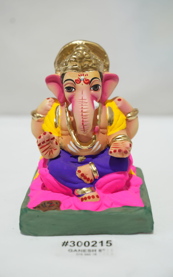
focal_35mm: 57
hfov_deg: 22.7
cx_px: 82
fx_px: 430
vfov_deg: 35.7
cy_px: 138
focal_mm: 55
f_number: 3.5
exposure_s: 1/200
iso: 640
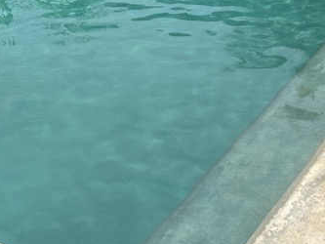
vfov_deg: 13.6
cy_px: -167
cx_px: 83
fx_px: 939
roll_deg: +1.0
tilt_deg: -6.2
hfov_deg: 19.5
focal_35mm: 100
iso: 50
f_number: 1.6
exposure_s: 1/3745
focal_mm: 5.1
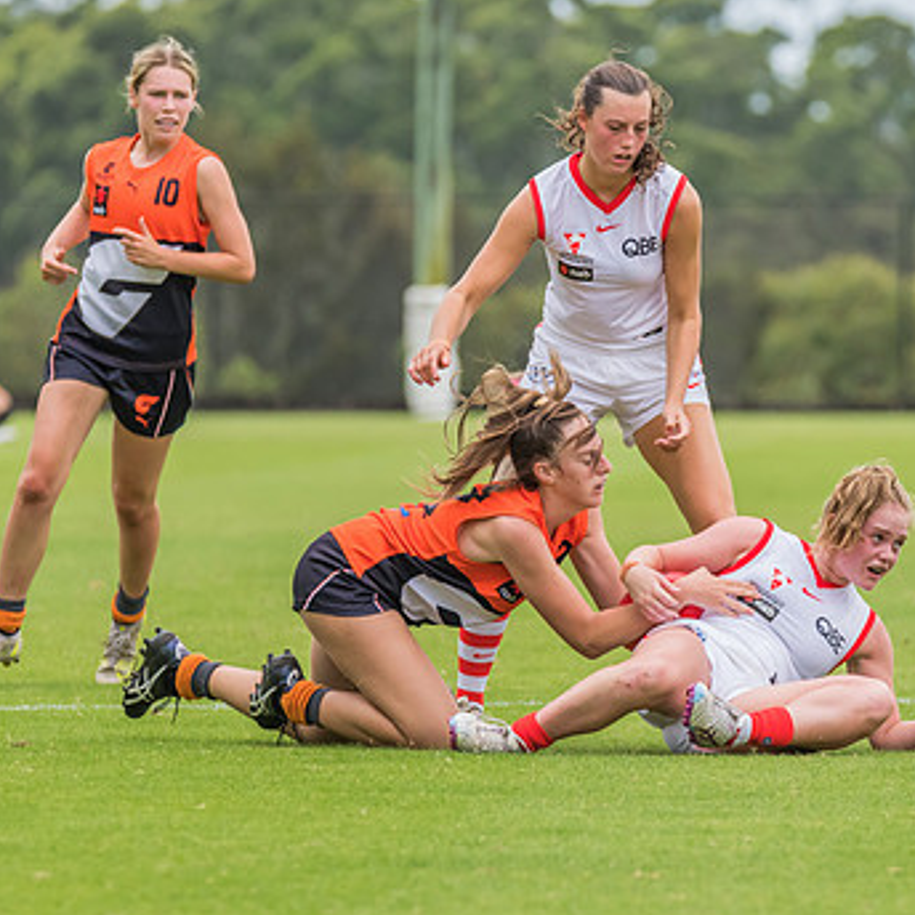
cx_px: 630
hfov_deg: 2.7
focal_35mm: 661
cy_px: 386
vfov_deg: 2.7
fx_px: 19767
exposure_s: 1/1600
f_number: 8
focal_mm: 350
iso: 1000
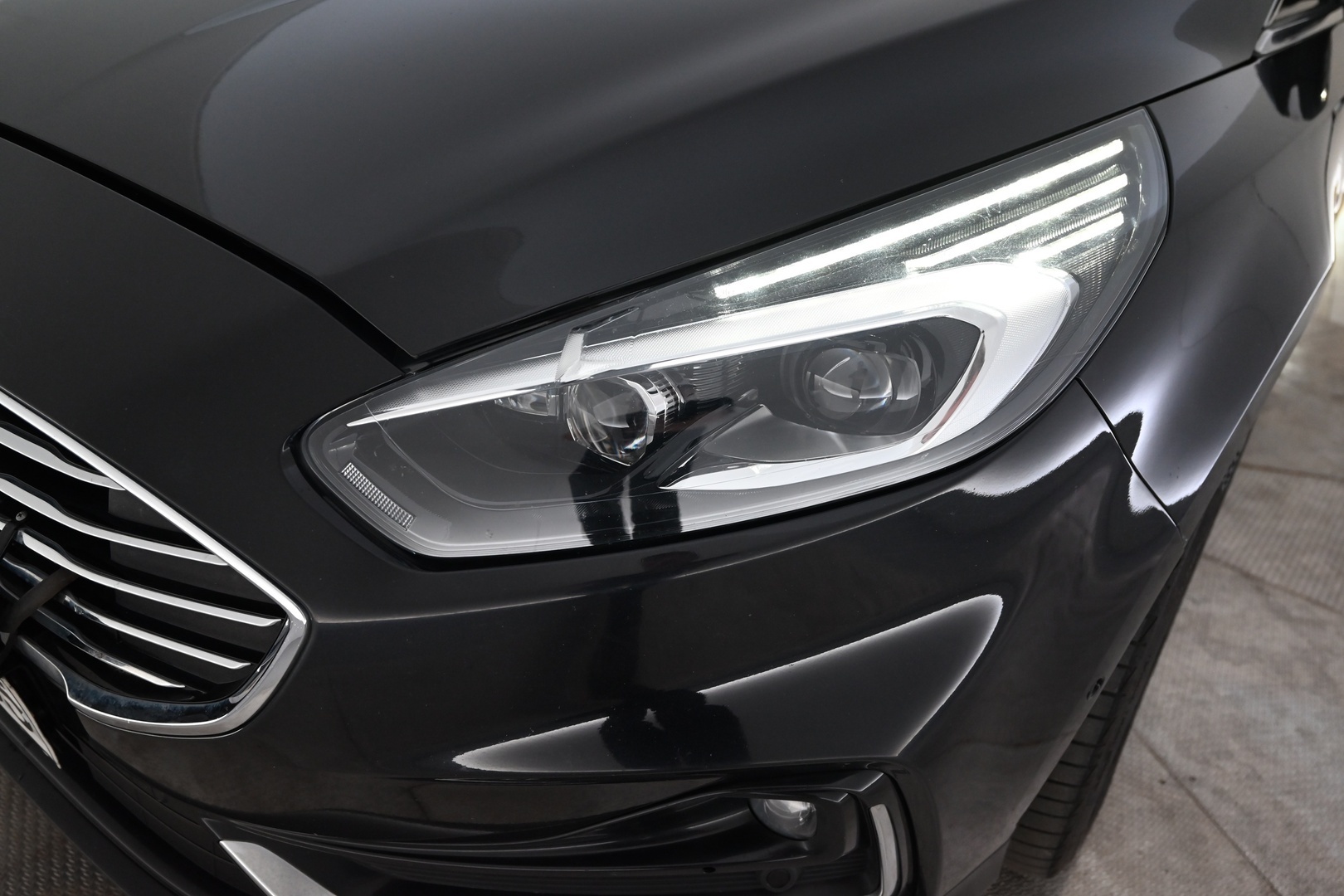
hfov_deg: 73.7
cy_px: 448
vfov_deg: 53.1
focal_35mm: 24
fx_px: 896
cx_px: 672
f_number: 4
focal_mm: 24
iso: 1600
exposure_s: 1/125
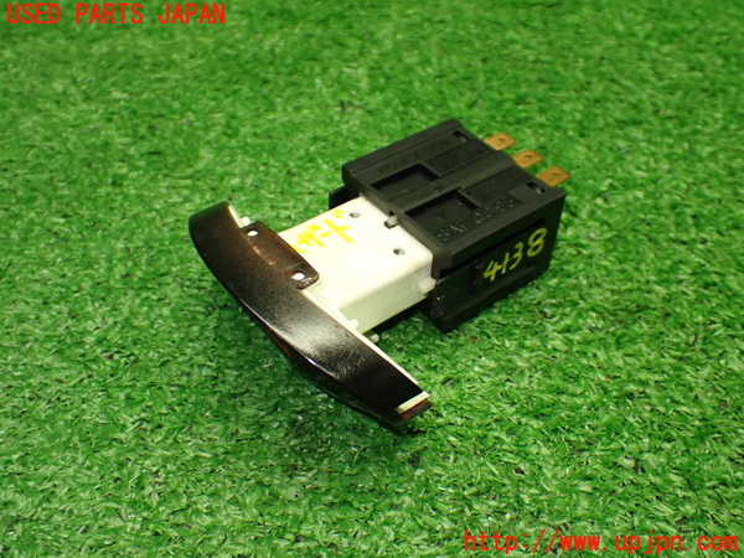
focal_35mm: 38
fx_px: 817
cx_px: 372
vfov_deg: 37.7
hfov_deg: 49.0
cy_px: 279
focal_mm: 6.83
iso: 800
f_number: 2.7
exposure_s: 1/160
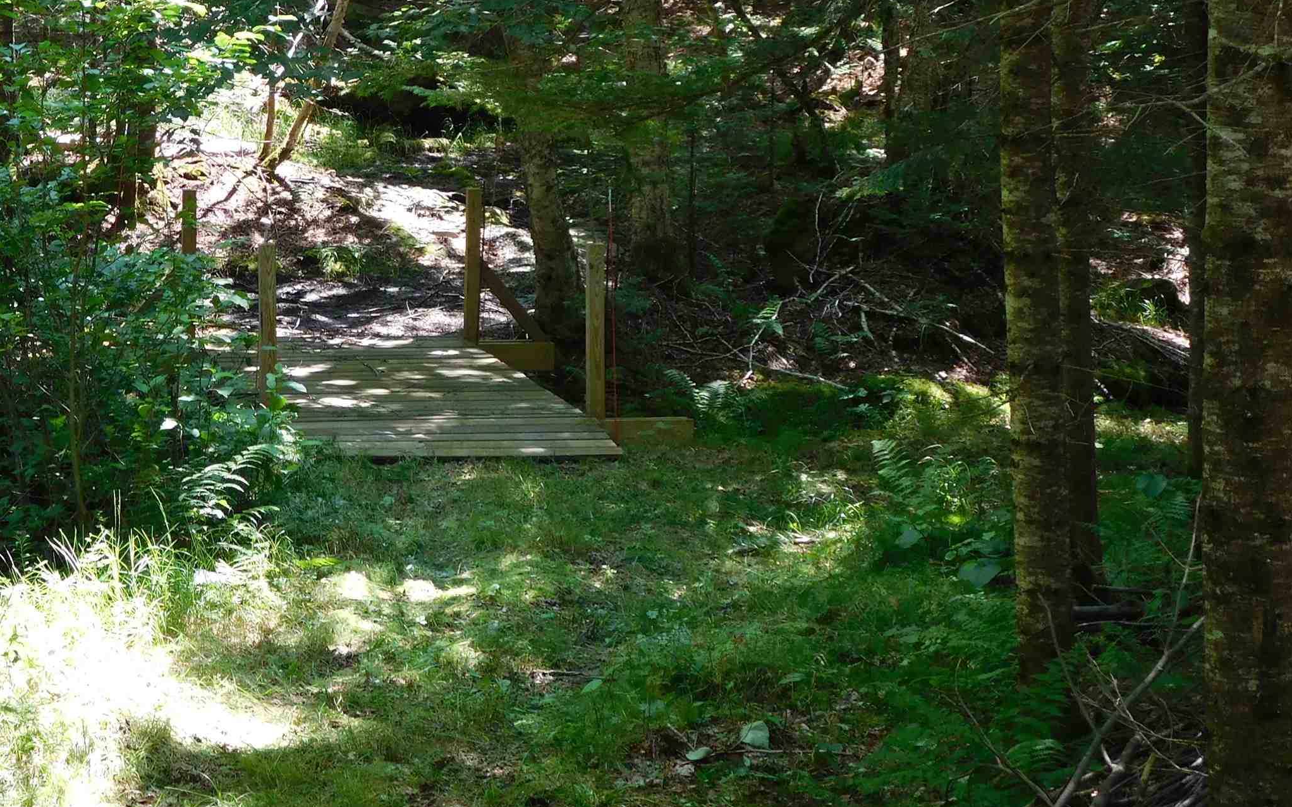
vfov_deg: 13.8
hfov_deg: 21.9
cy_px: 96
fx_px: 3309
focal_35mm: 94
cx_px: 322
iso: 125
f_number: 4
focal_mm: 10.4
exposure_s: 1/50
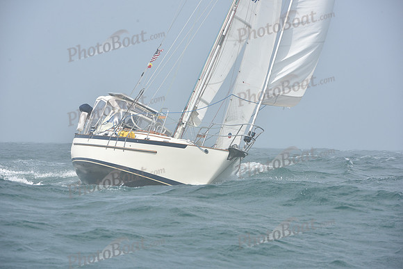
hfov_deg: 10.3
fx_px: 2239
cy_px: 134
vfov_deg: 6.9
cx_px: 202
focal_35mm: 200
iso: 320
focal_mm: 200
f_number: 11
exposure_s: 1/800
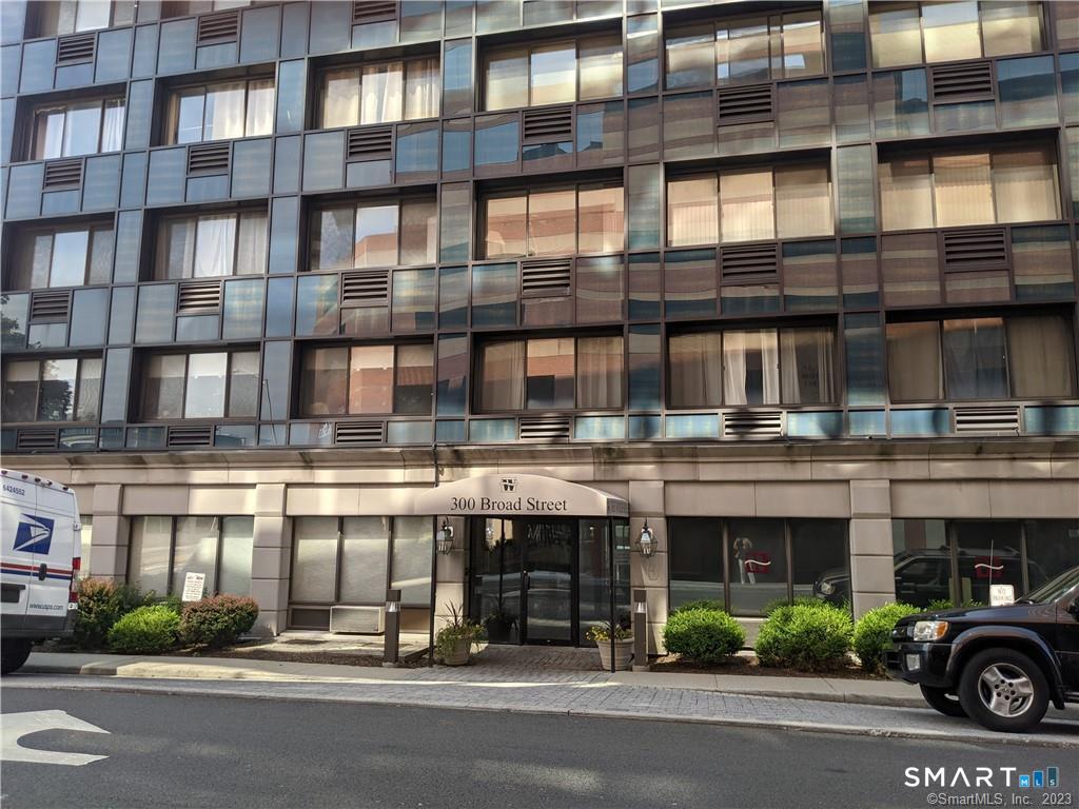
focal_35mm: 27
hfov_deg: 65.3
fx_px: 842
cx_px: 540
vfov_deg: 51.4
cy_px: 404
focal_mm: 4.44
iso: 45
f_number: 1.8
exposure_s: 1/652
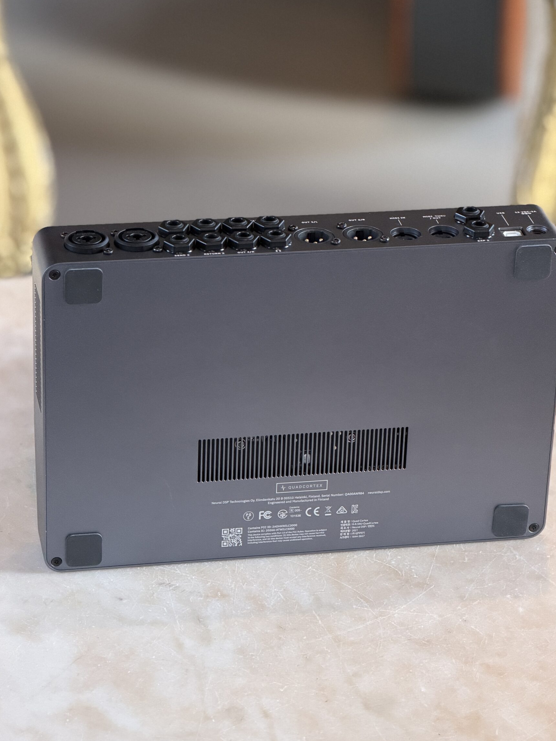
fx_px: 2399
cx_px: 290
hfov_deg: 13.2
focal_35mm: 112
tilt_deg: -28.5
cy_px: 371
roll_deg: -3.3
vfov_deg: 17.6
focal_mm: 16.89
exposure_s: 1/79
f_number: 2.8
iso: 500
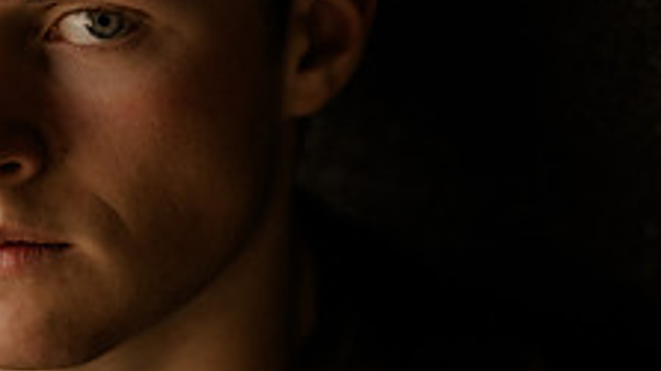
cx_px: 193
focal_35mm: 232
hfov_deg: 9.3
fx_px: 4063
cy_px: 79
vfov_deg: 5.2
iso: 800
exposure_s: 1/1600
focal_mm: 85
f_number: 1.4
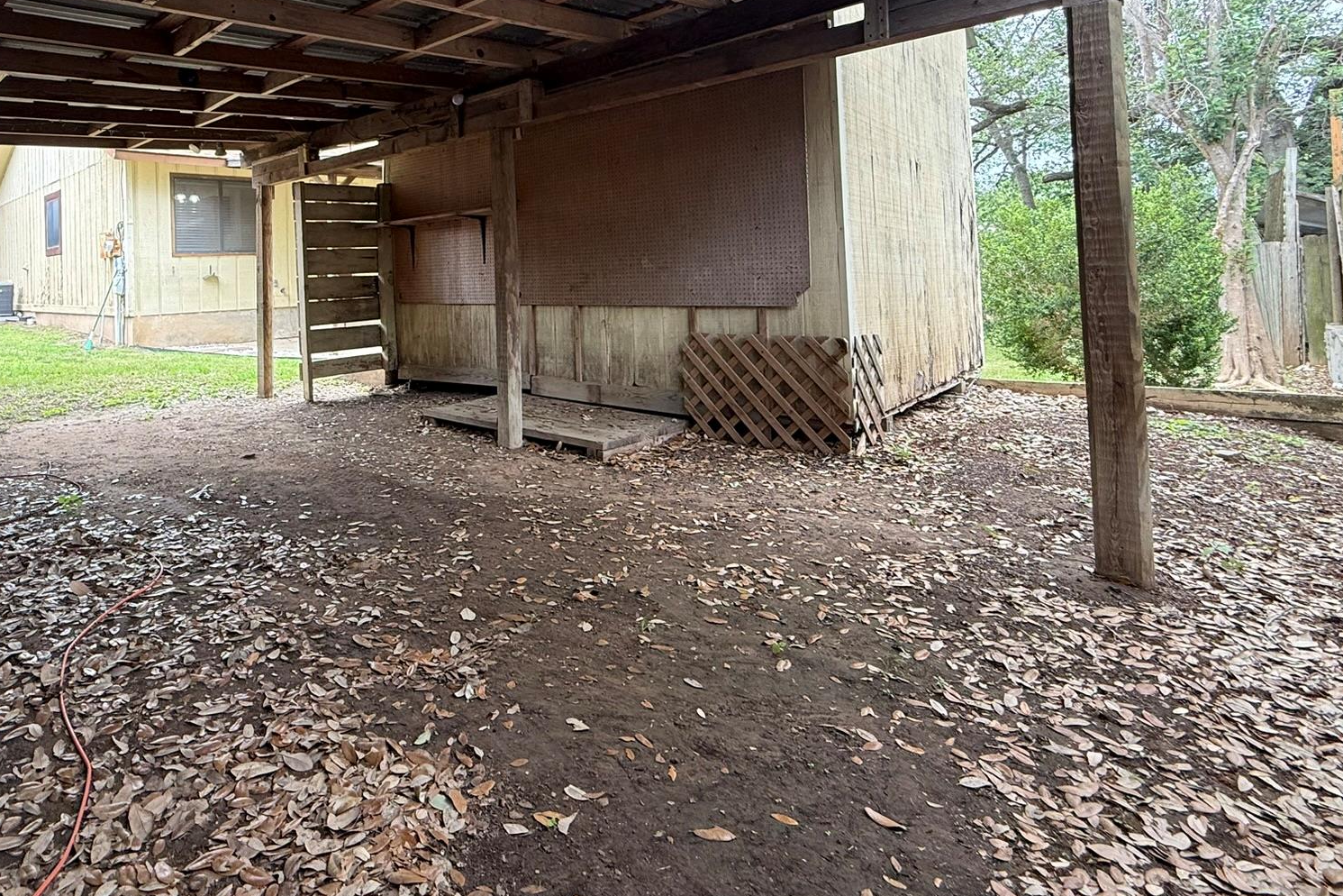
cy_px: 253
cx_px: 492
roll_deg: +1.7
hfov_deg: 82.2
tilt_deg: +1.6
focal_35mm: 20
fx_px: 746
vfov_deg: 59.5
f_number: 2.2
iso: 100
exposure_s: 1/99
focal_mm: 2.22
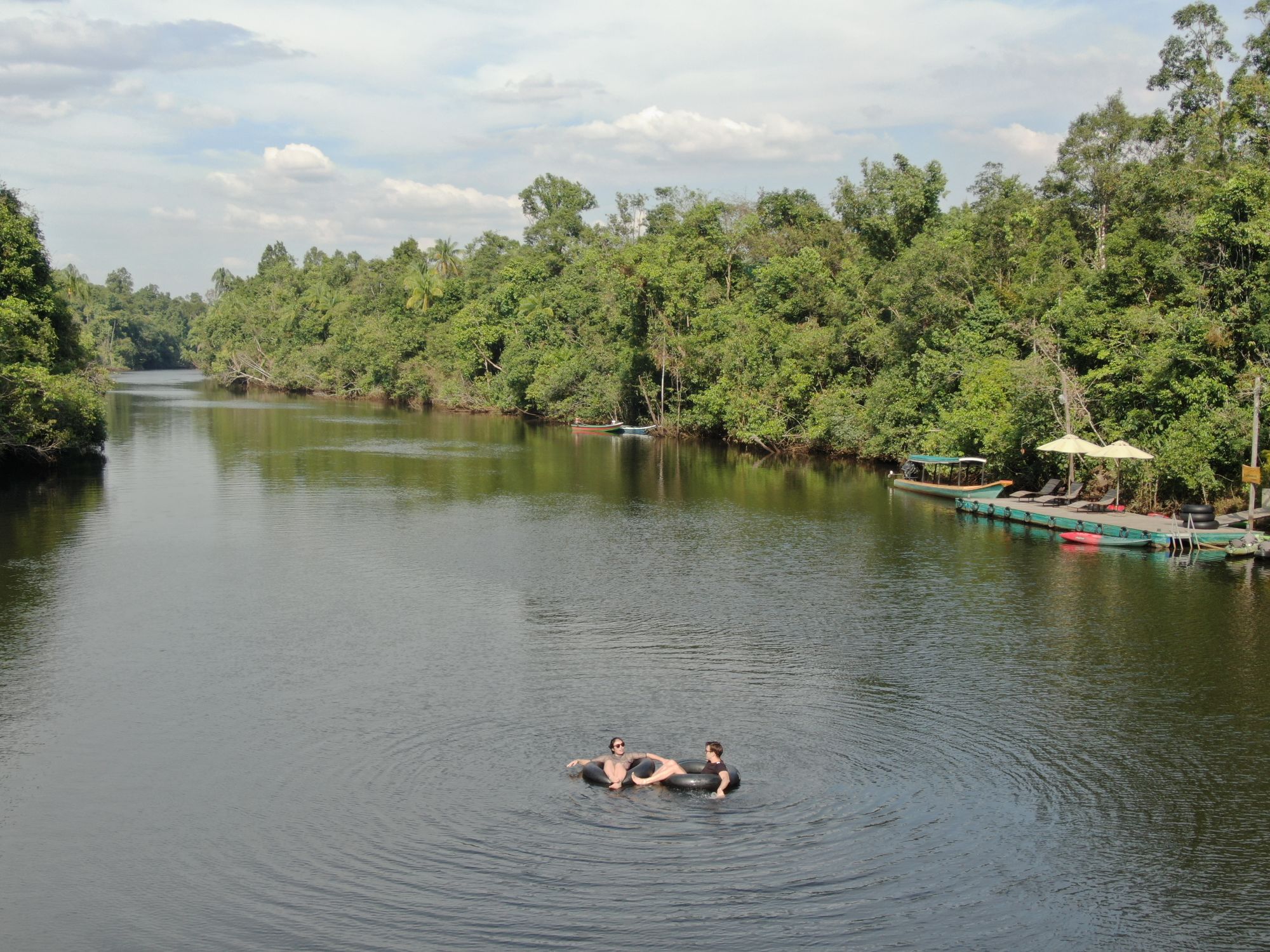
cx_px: 635
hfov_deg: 43.9
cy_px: 476
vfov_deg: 33.6
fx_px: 1578
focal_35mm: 43
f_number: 3.6
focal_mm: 7.39
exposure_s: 1/500
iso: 100
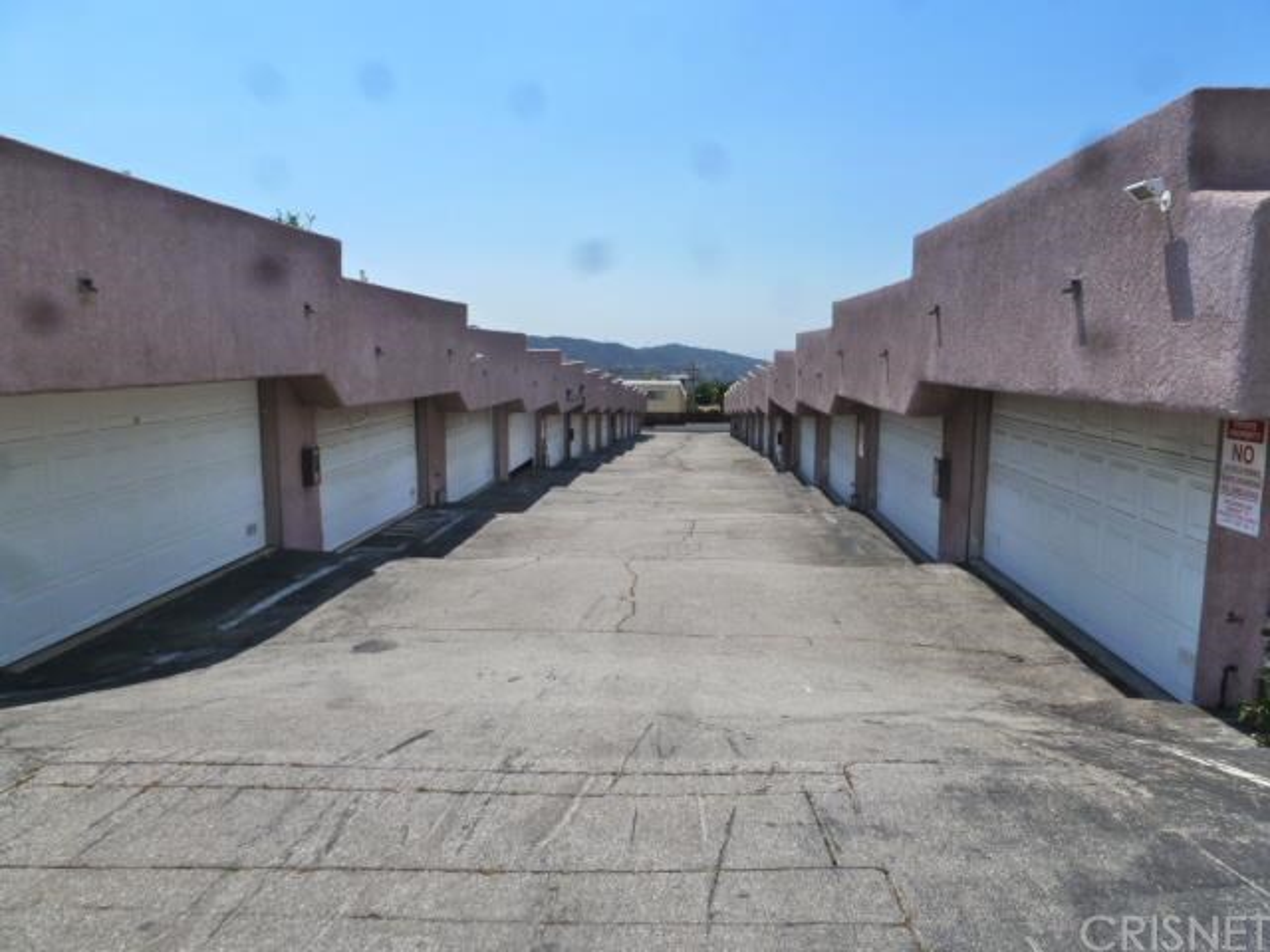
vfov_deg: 56.8
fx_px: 881
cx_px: 635
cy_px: 476
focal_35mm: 24
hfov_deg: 71.6
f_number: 5.6
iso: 250
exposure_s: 1/500
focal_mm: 4.3
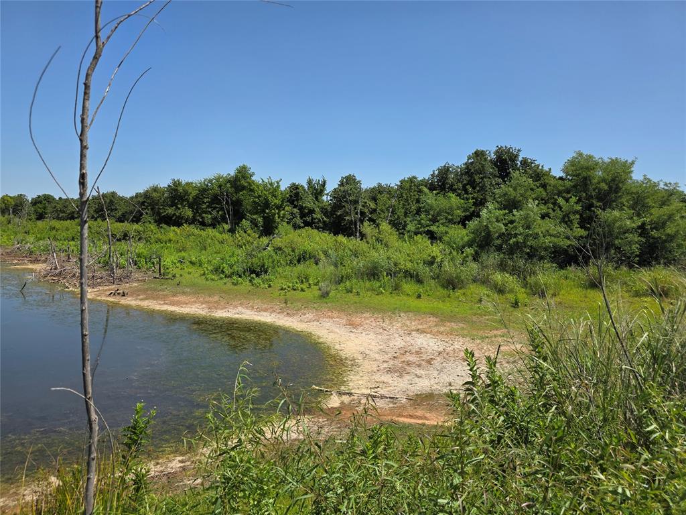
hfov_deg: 73.9
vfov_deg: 58.9
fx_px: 456
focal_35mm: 23
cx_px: 343
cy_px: 258
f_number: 1.7
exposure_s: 1/6574
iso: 80
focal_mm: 6.3
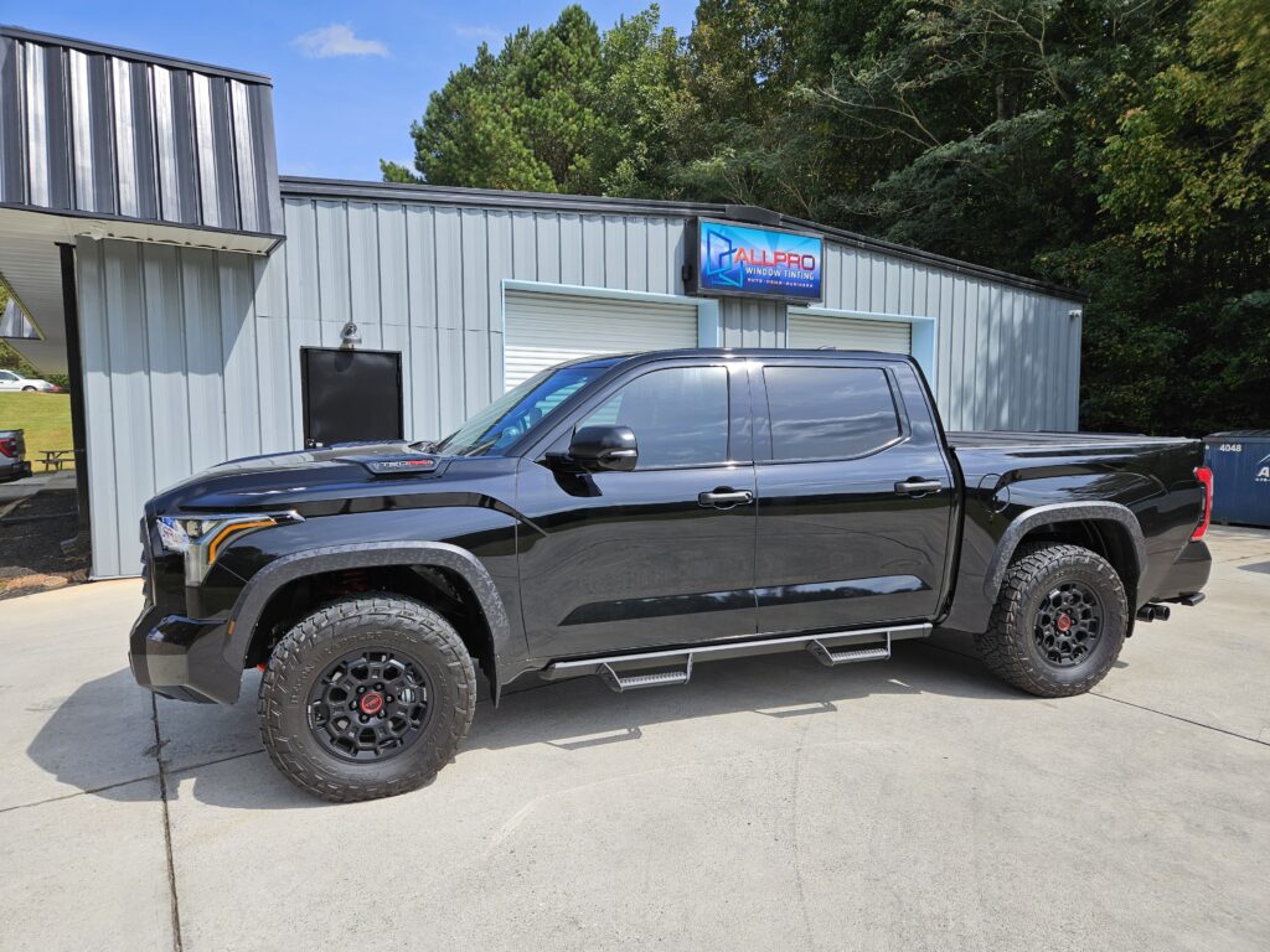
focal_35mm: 23
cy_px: 476
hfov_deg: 73.9
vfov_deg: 58.9
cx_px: 635
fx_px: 844
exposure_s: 1/1593
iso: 32
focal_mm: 5.4
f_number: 1.8
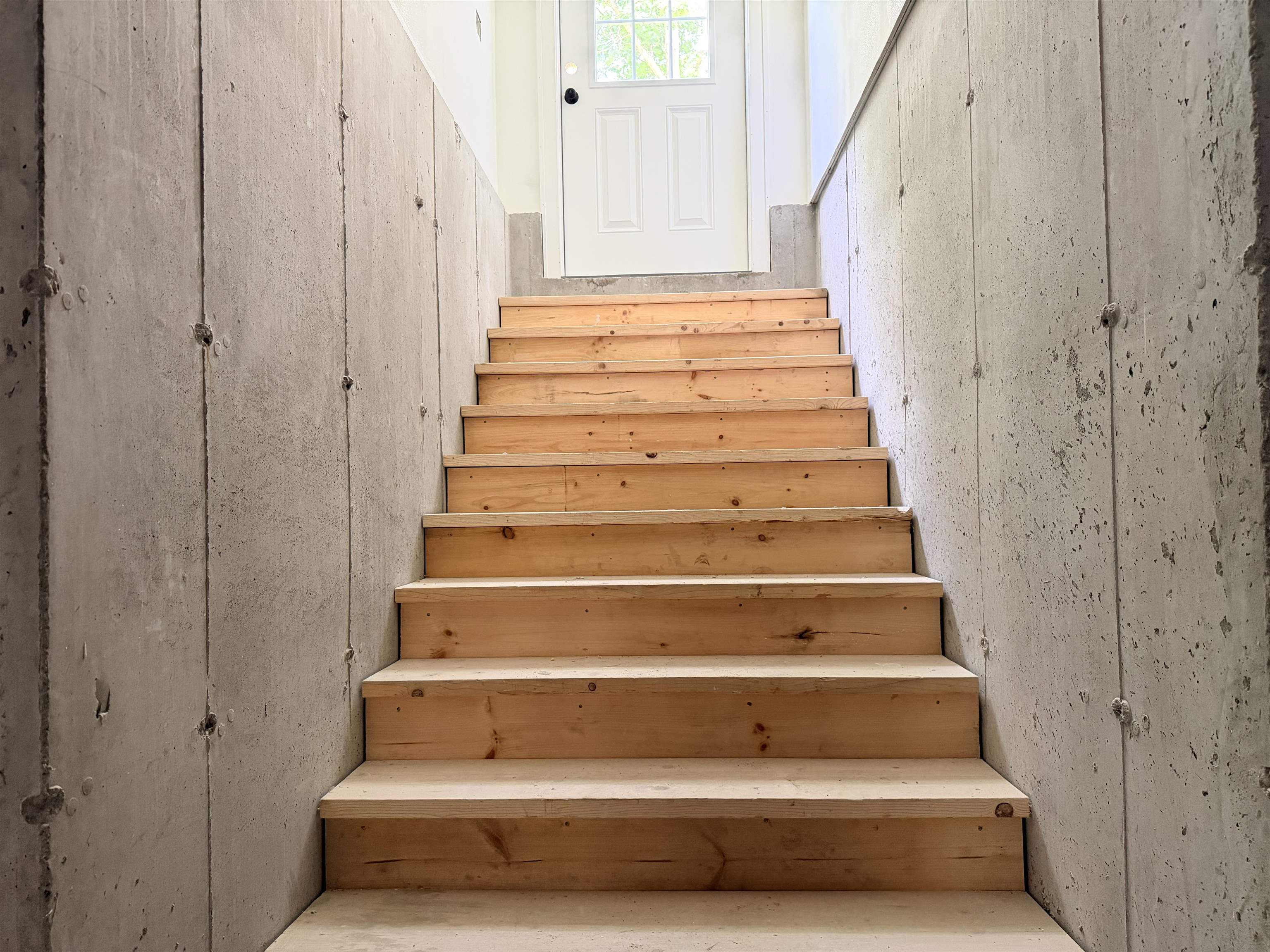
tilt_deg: +1.0
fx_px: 881
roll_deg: +1.4
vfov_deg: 56.8
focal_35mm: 24
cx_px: 635
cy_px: 476
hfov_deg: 71.6
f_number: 1.78
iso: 500
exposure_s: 1/60
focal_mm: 6.76
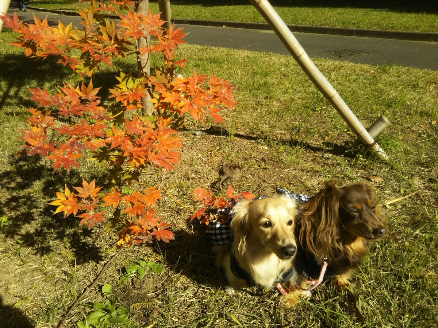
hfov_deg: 60.0
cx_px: 219
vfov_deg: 46.8
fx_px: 380
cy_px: 164
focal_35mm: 30
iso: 25
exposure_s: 1/882
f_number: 2.2
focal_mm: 4
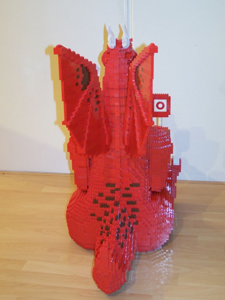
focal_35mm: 56
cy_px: 150
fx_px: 485
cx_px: 112
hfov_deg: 26.1
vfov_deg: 34.3
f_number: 3.1
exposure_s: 1/2
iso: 140
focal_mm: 9.3
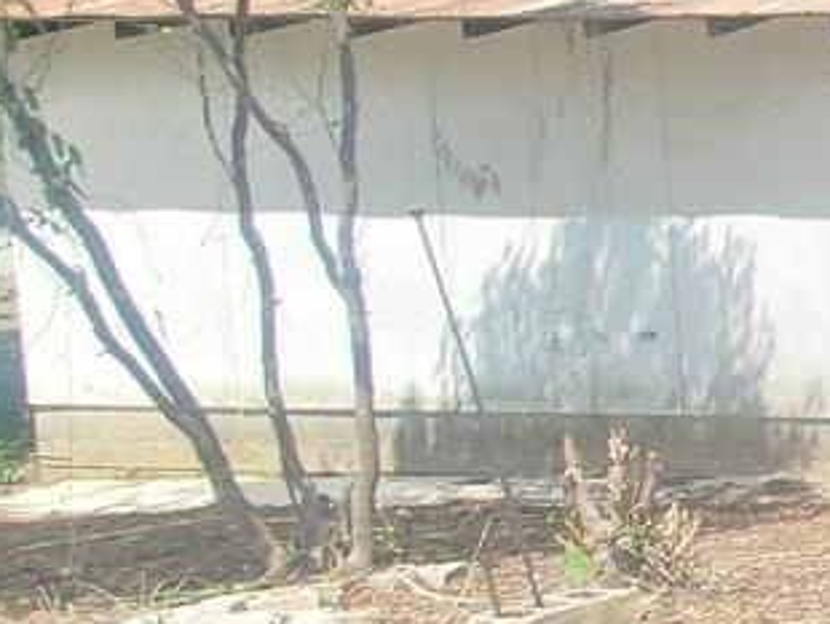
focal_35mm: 67
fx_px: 1608
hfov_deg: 15.2
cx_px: 2000
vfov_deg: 22.0
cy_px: 332
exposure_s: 1/190
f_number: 2.2
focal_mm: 1.8
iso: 50
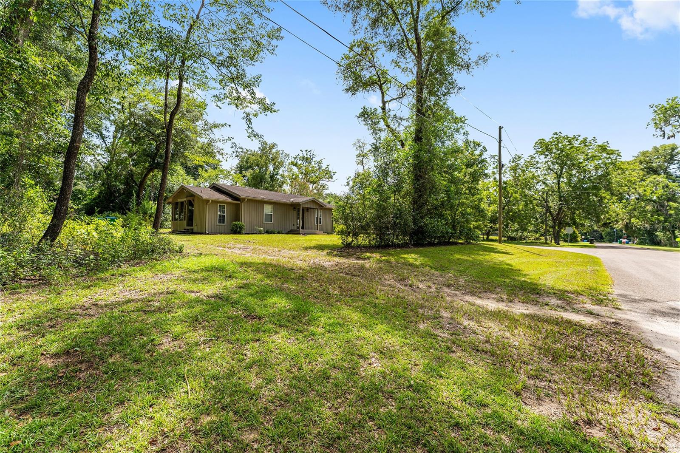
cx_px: 340
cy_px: 226
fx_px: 264
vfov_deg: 81.2
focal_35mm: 14
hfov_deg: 104.3
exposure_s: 1/640
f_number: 7.1
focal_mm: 14
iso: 400
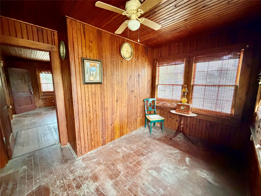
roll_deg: +0.7
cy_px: 98
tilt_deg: -8.1
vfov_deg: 85.7
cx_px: 130
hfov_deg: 102.1
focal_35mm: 14
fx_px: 106
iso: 1000
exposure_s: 1/60
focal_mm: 2.22
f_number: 2.2
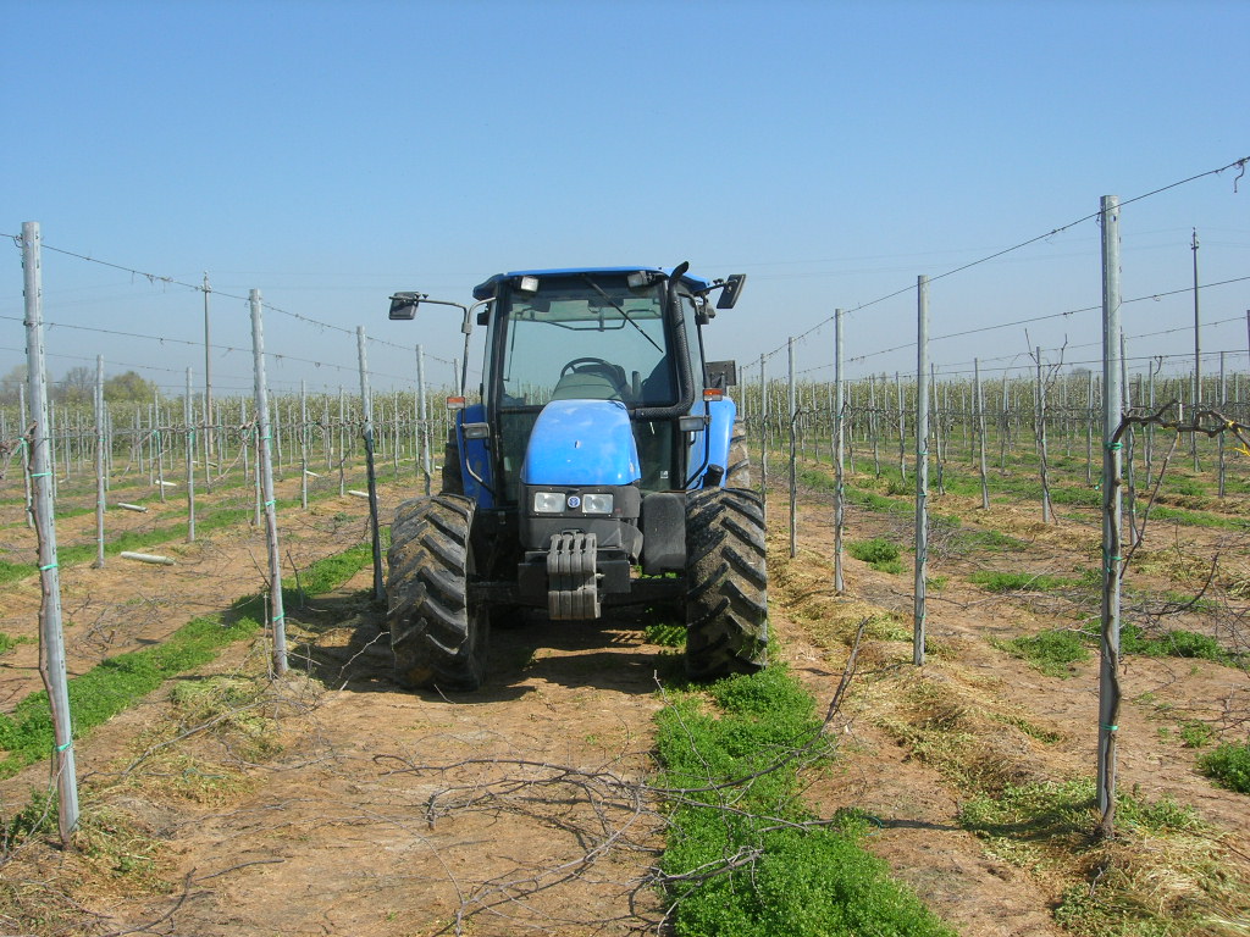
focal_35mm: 38
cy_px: 468
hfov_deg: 49.0
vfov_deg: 37.7
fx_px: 1372
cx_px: 625
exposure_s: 1/505
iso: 64
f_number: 4.8
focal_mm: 7.8
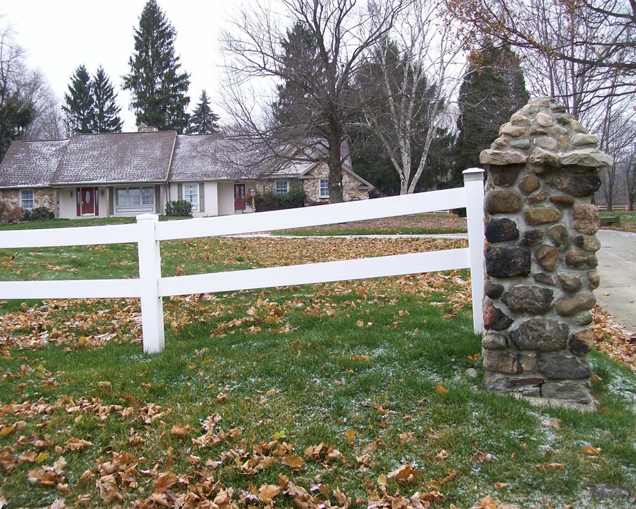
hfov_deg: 46.8
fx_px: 734
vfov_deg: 38.2
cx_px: 284
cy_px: 256
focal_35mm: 39
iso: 80
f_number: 2.7
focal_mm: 6
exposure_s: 1/115
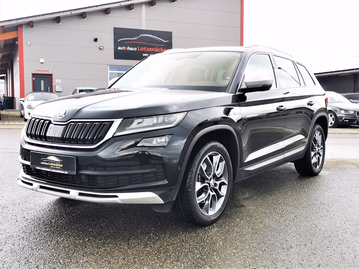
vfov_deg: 36.0
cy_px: 134
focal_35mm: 40
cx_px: 180
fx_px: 415
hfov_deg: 46.8
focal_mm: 5.58
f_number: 1.8
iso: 50
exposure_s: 1/440
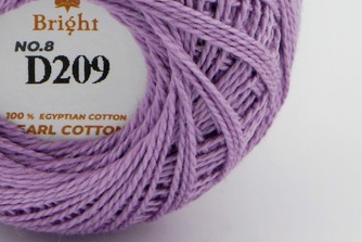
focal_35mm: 222
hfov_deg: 9.2
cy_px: 10
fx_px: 2237
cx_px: 73
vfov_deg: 6.2
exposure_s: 1/320
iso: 200
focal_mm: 55
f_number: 9
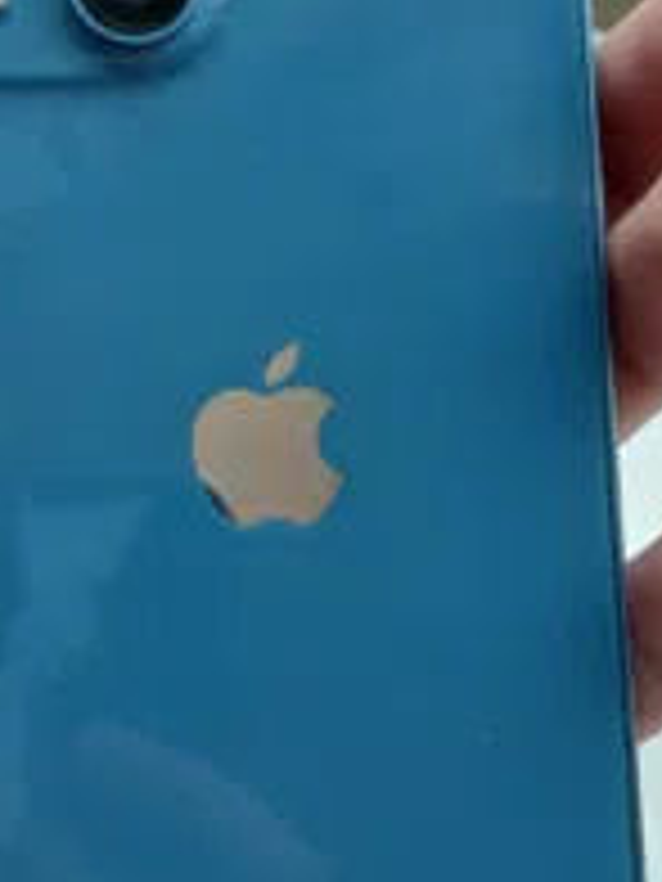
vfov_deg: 36.1
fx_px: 1351
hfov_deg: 27.3
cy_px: 495
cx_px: 203
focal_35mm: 53
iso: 100
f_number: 1.8
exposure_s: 1/50
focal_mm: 3.98
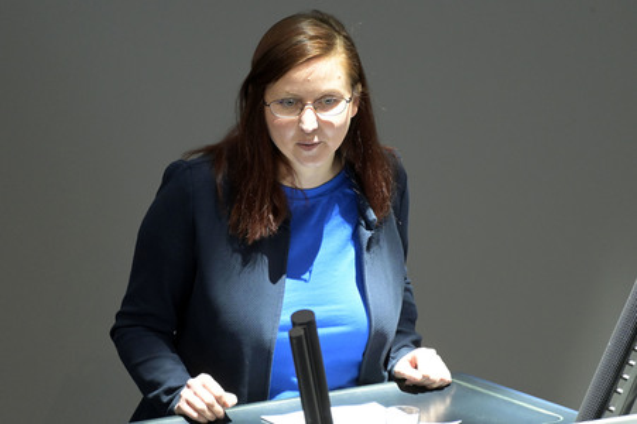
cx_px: 318
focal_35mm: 500
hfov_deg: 4.1
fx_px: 8840
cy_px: 212
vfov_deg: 2.7
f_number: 5.6
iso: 8000
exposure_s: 1/500
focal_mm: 500
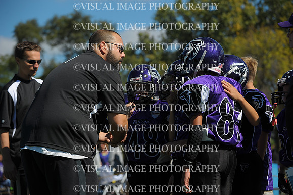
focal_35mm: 98
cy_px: 98
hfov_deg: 20.8
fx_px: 797
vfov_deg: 13.9
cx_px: 146
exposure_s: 1/2000
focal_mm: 98
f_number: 4.5
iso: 200
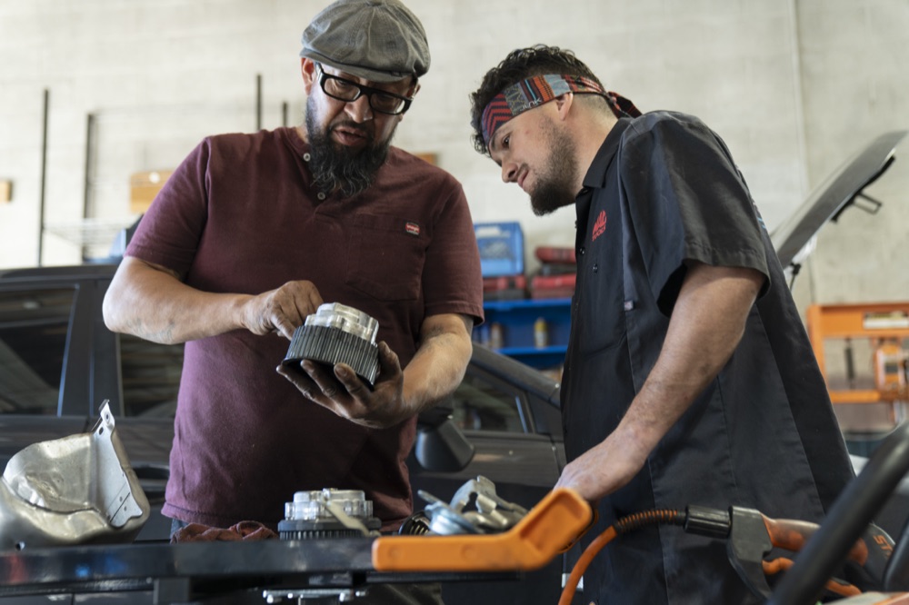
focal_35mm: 42
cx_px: 454
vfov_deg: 31.9
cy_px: 302
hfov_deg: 46.4
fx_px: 1060
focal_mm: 42
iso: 400
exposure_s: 1/80
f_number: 2.8
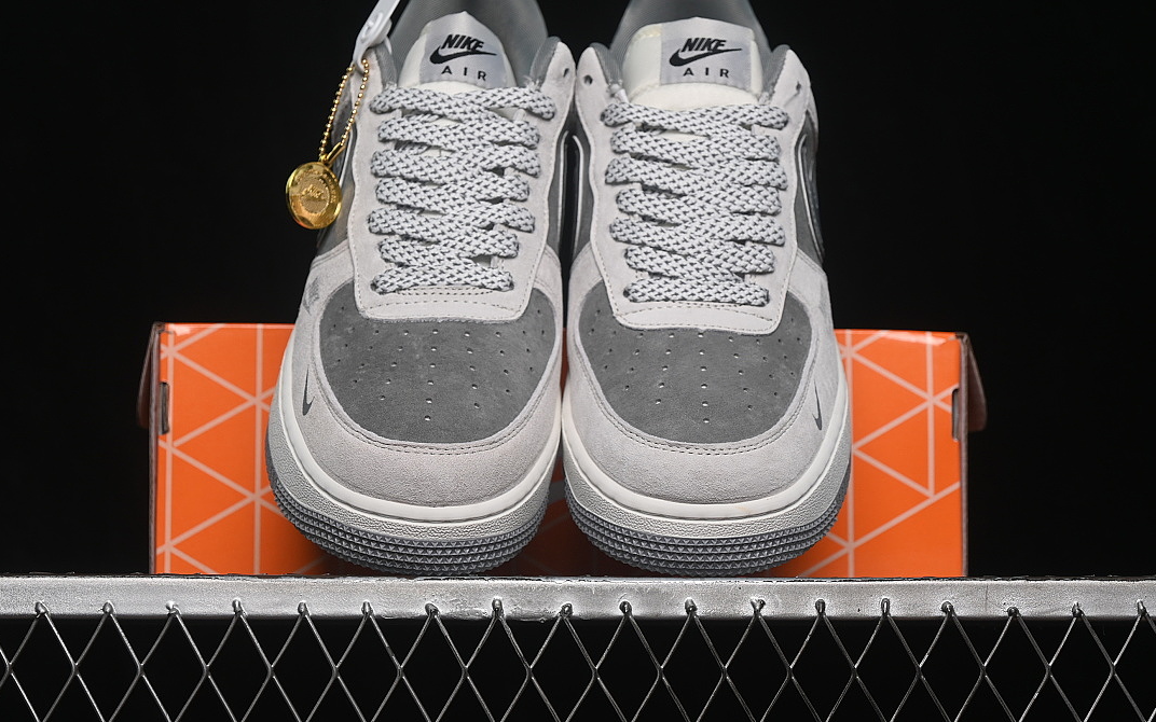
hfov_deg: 26.8
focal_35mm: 77
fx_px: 2426
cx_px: 575
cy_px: 336
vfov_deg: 16.9
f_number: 6.3
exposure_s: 1/60
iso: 160
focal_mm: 50
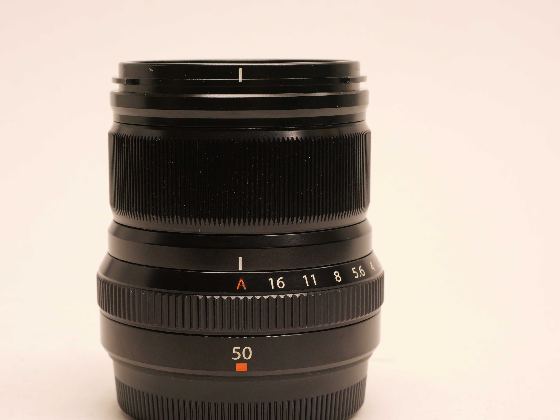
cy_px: 257
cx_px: 252
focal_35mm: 76
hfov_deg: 25.6
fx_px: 1230
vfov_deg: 19.4
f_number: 8
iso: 1600
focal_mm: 30
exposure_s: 1/60
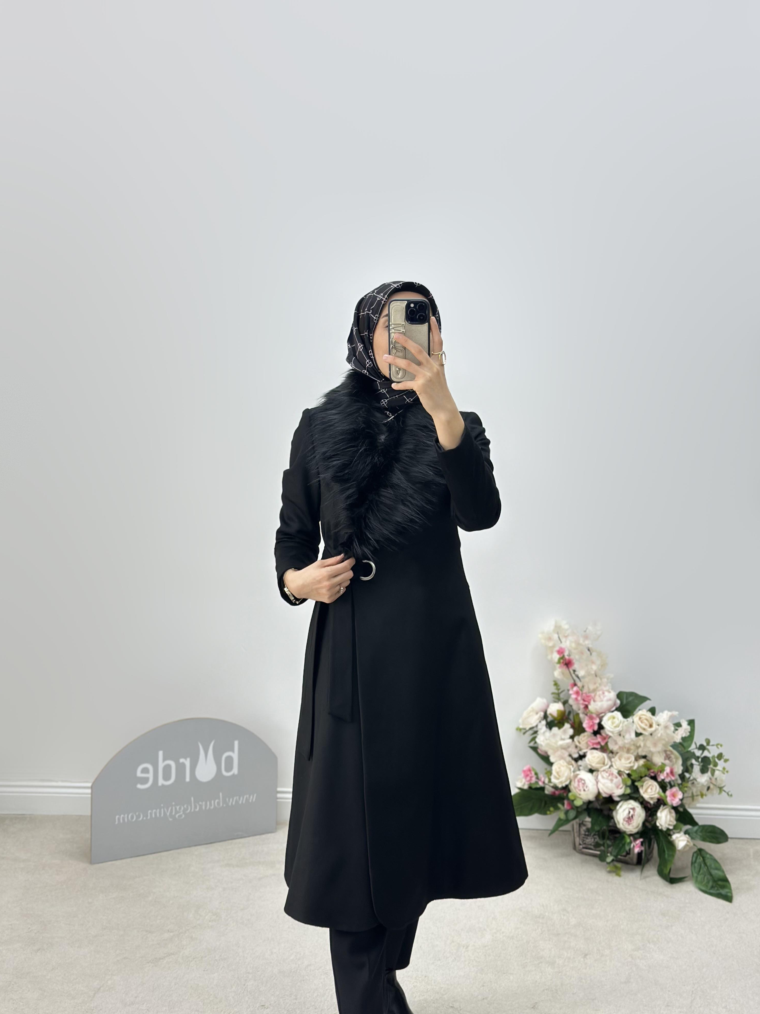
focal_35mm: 49
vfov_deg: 38.9
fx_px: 1435
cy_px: 508
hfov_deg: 29.7
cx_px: 382
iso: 80
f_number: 1.78
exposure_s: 1/231
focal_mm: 6.86
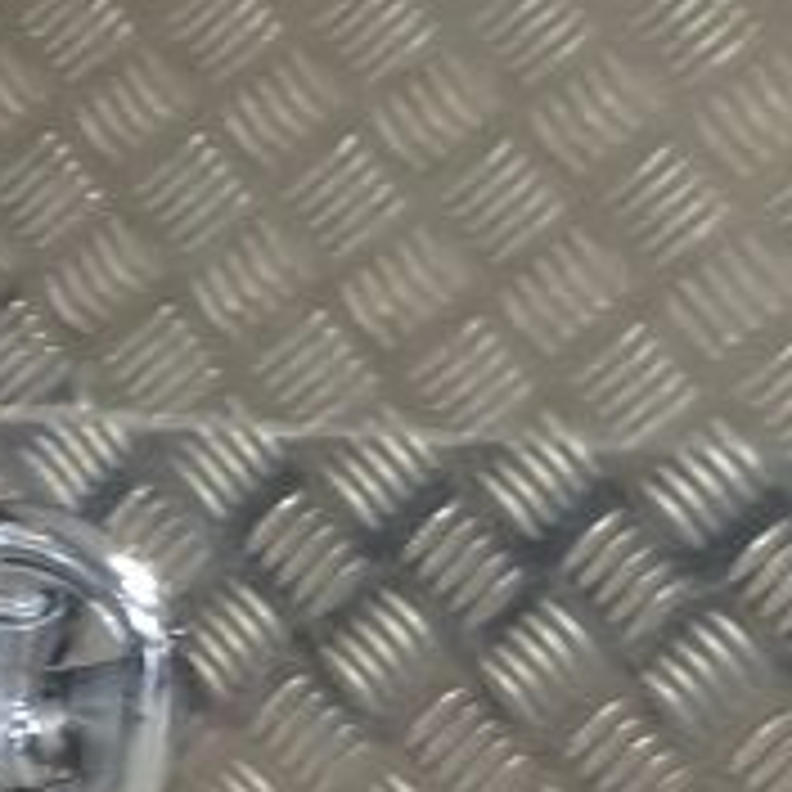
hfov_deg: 9.9
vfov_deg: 9.9
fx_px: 4556
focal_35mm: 176
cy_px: 641
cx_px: 639
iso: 125
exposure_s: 1/17
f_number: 2.4
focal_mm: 4.28
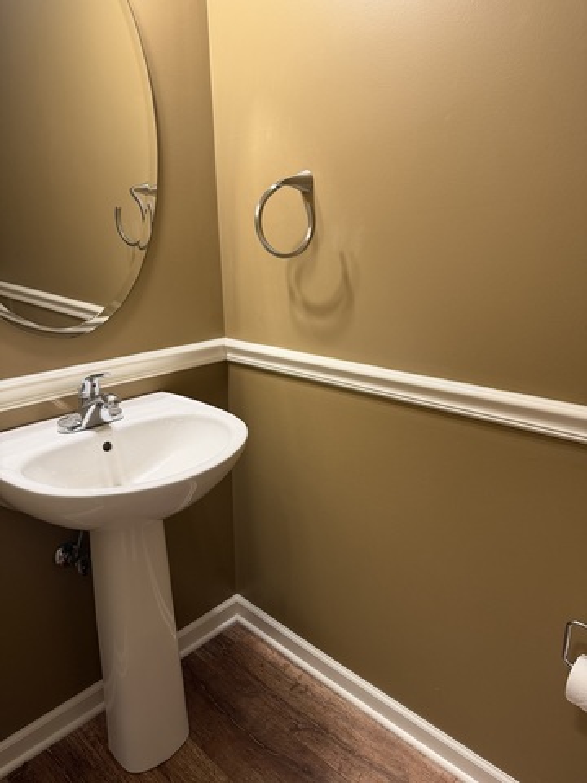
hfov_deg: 56.8
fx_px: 543
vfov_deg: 71.6
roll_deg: +0.7
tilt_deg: -16.8
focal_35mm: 24
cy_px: 392
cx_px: 294
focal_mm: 6.76
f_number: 1.78
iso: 200
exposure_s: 1/60
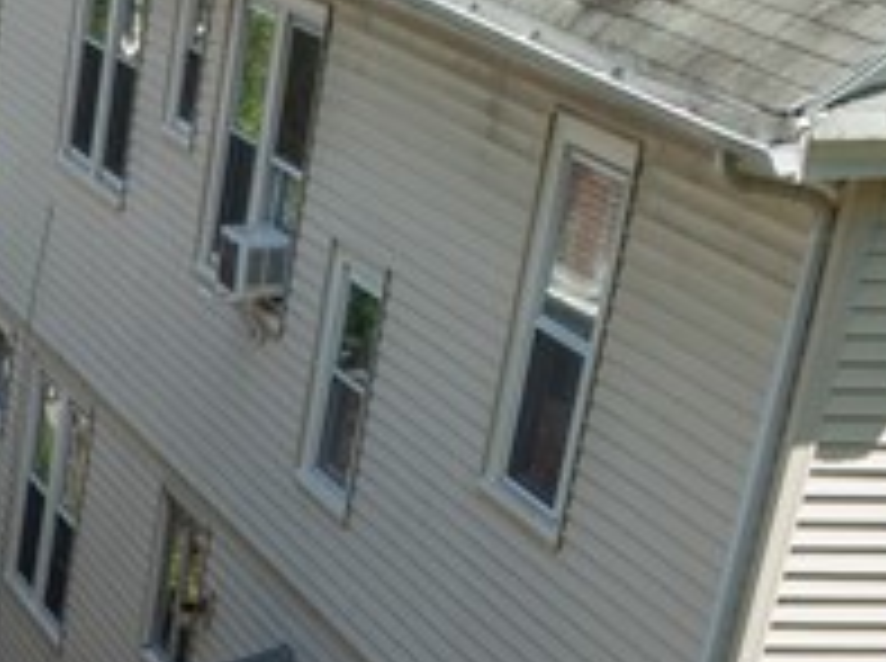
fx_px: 3194
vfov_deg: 10.2
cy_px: 1612
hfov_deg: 13.8
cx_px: -774
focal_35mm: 125
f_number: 5.6
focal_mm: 12.29
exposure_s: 1/160
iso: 100
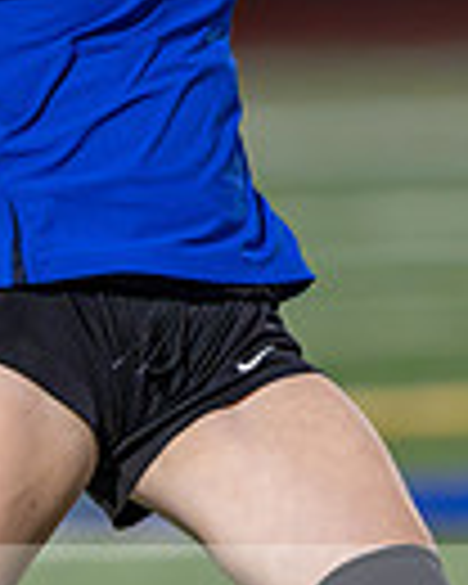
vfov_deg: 0.9
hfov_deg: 0.7
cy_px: 311
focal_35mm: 2175
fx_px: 37657
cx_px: 0
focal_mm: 400
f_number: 2.8
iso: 9000
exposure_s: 1/1000
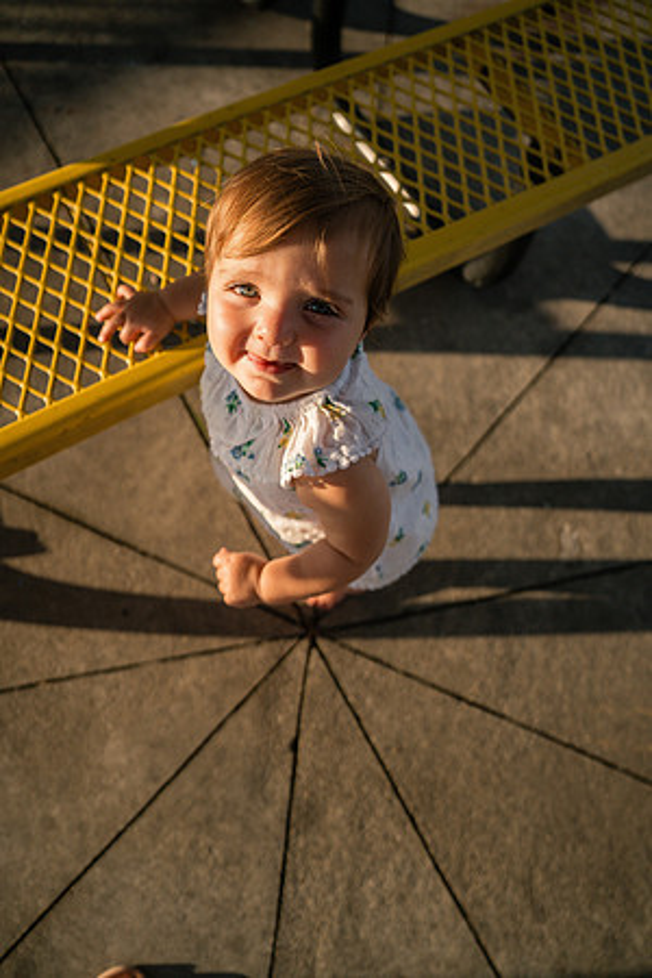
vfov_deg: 73.7
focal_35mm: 24
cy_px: 489
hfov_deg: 53.1
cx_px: 326
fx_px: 652
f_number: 2.8
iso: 250
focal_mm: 24
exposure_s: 1/4000
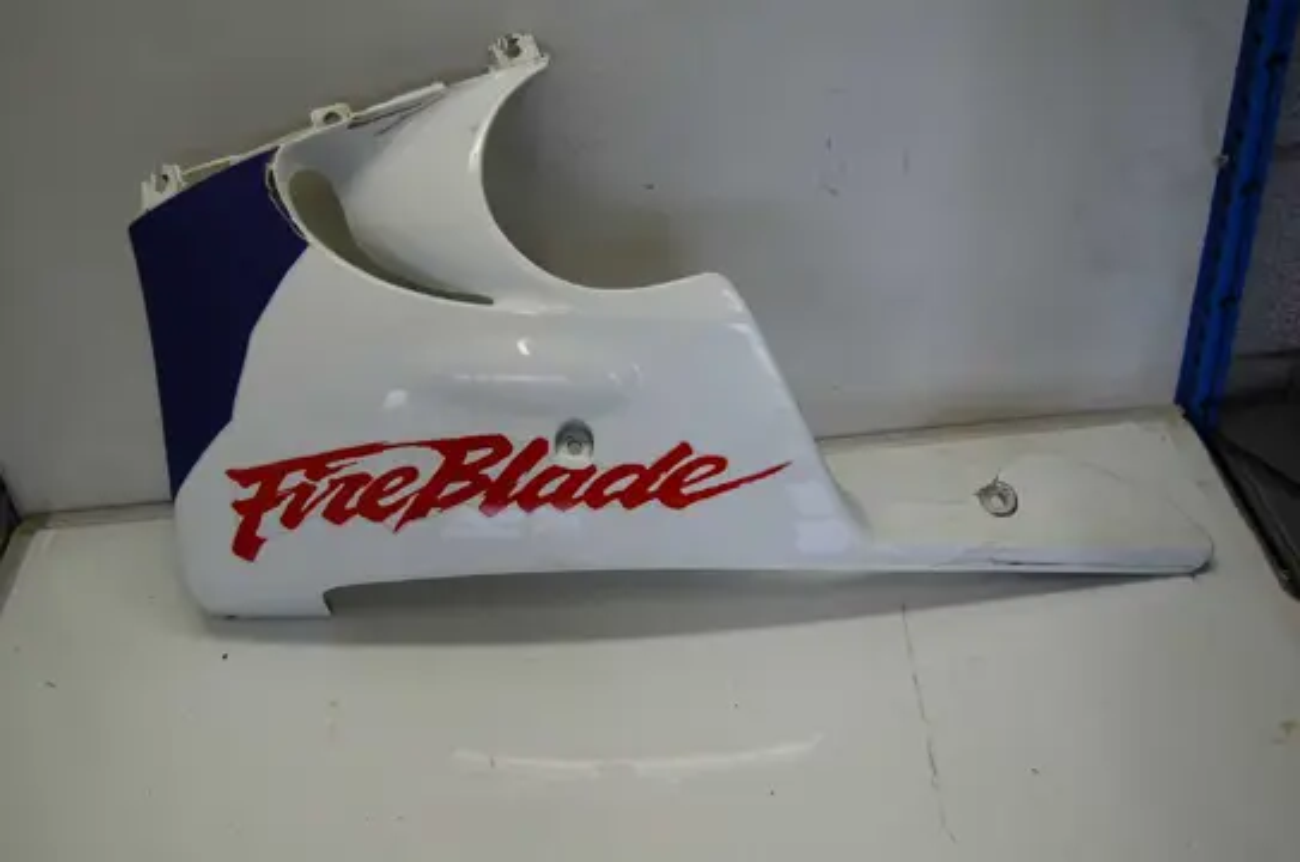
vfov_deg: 34.1
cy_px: 431
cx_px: 650
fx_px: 1406
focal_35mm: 39
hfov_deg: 49.6
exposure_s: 1/100
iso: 400
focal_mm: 26
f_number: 5
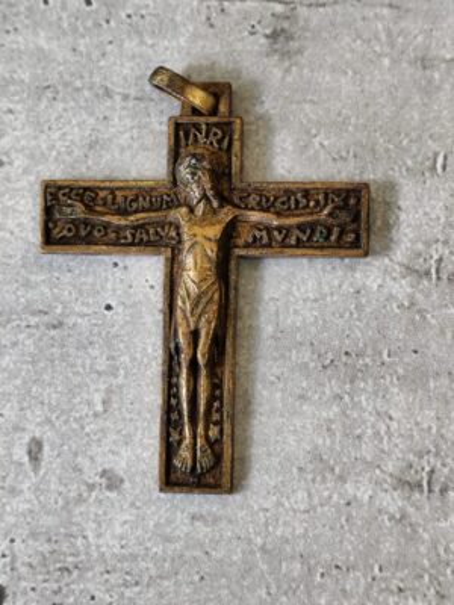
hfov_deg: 15.9
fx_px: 1626
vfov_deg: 21.1
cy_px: 302
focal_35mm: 93
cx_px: 227
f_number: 1.65
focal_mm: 6.19
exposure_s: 1/50
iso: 250
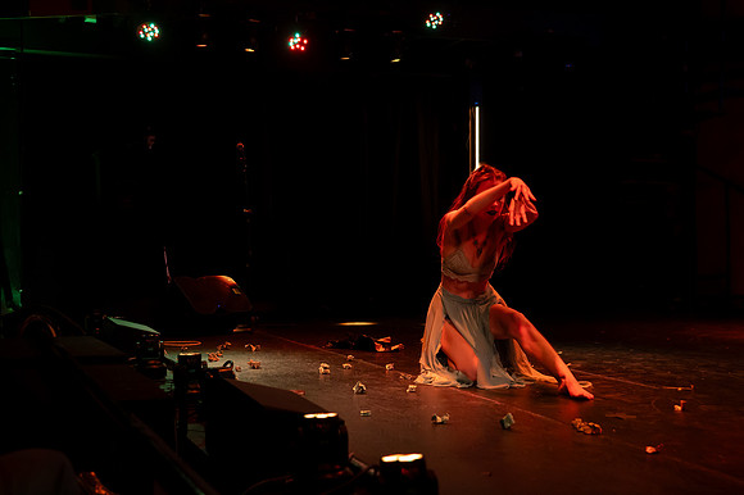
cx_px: 372
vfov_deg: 26.7
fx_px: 1042
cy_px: 237
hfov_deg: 39.3
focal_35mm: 50
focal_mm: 46
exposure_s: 1/250
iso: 4000
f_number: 4
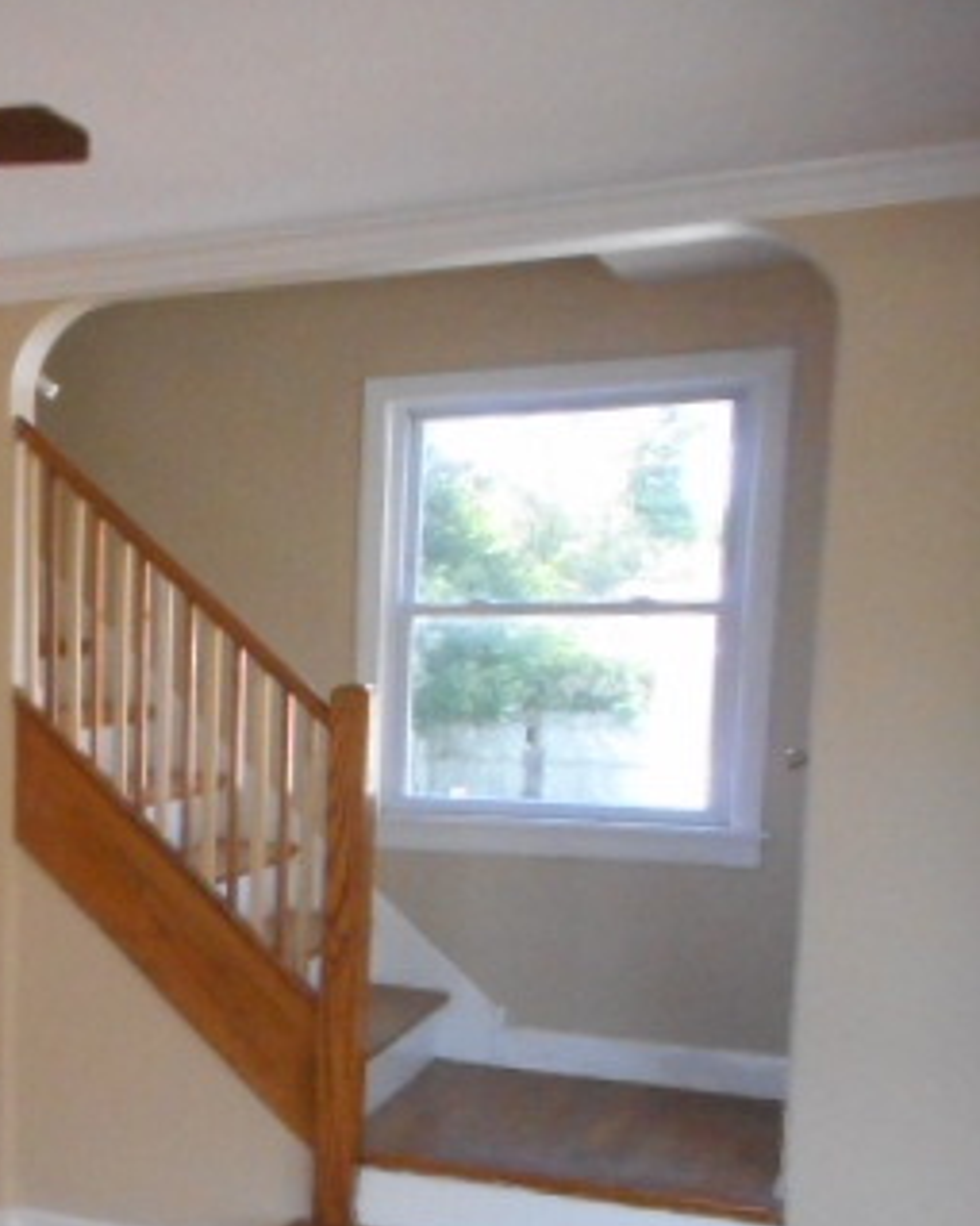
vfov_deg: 37.4
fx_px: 1777
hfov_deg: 27.3
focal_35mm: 49
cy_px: 869
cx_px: -181
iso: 800
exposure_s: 1/200
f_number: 3.7
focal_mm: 4.5
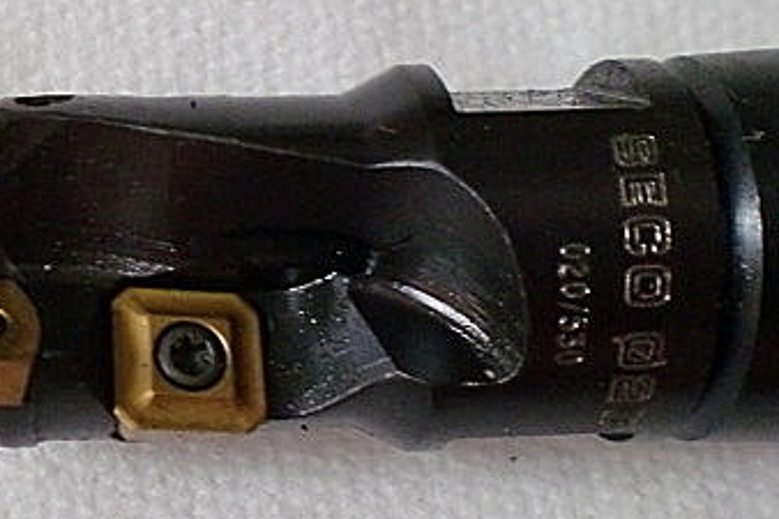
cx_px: 189
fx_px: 1492
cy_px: 293
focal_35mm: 69
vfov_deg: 19.7
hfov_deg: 28.8
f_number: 3.1
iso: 400
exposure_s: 1/60
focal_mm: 6.3
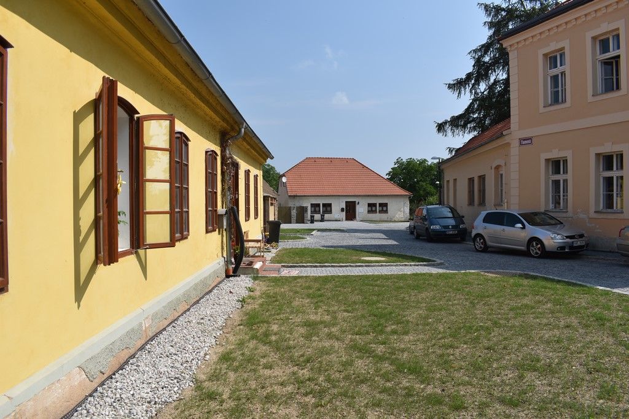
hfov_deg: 67.4
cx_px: 314
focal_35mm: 27
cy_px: 210
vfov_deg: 47.9
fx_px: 472
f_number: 8
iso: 100
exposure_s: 1/320
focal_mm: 18
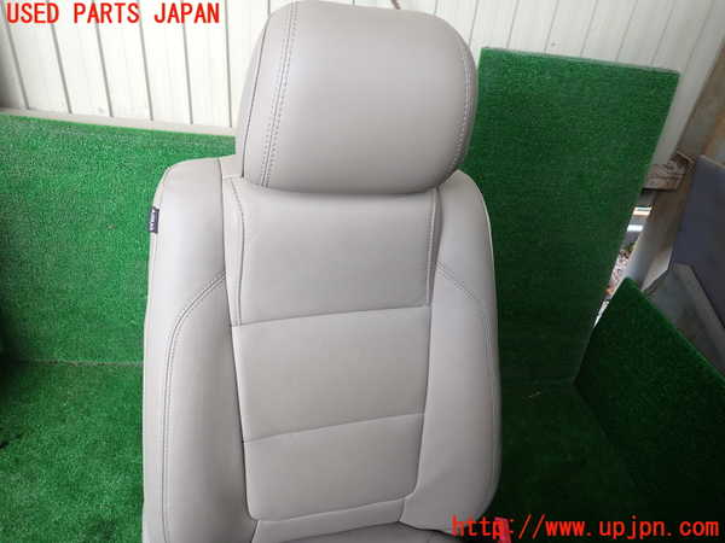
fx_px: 524
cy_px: 272
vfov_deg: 54.9
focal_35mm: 25
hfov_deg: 69.4
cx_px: 362
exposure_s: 1/125
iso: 160
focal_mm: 4.5
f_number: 2
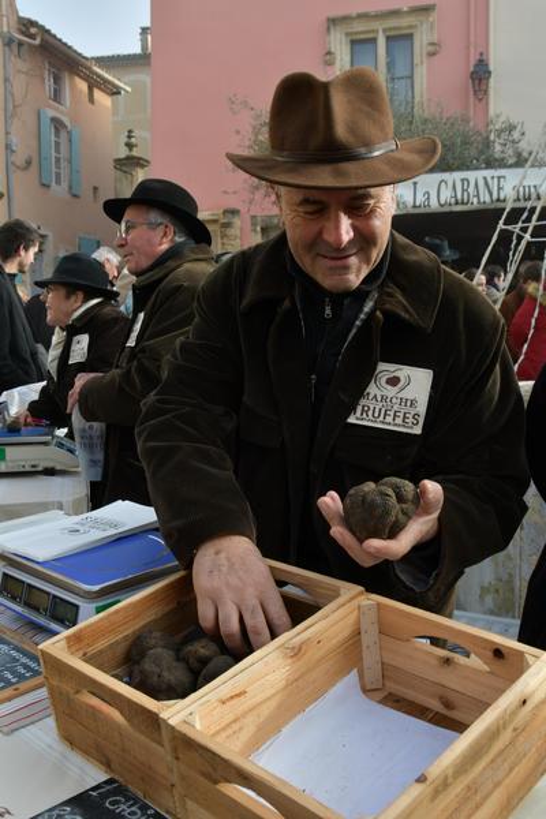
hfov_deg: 36.9
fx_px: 819
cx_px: 273
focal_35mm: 36
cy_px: 410
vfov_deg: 53.1
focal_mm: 18
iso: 200
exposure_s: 1/250
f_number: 8
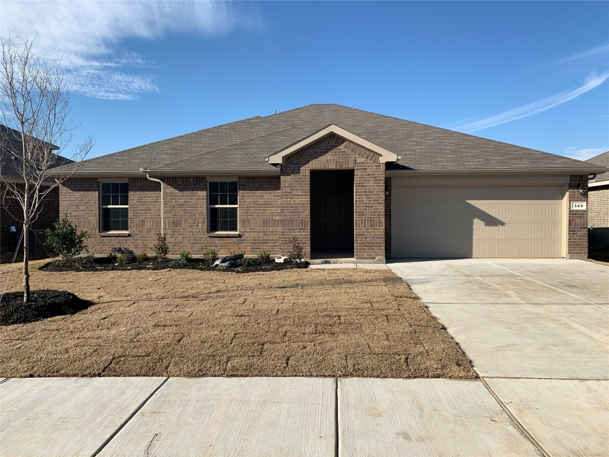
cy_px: 228
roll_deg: -0.2
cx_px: 304
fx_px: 457
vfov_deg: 53.1
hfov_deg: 67.3
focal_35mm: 26
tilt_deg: -1.0
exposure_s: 1/2481
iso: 25
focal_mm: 4.25
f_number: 1.8
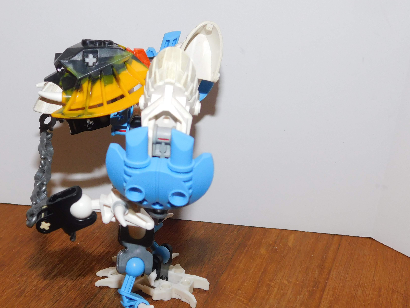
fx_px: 675
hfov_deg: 33.6
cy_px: 198
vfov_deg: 25.6
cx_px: 149
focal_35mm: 57
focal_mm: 7.1
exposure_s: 1/30
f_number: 3.6
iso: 200
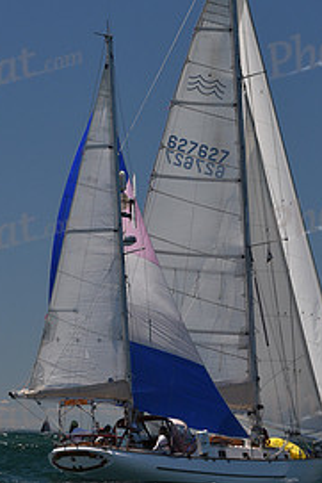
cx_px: 175
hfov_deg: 9.2
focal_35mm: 150
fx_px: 2010
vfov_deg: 13.7
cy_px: 315
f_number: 6.3
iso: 250
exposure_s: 1/800
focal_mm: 70
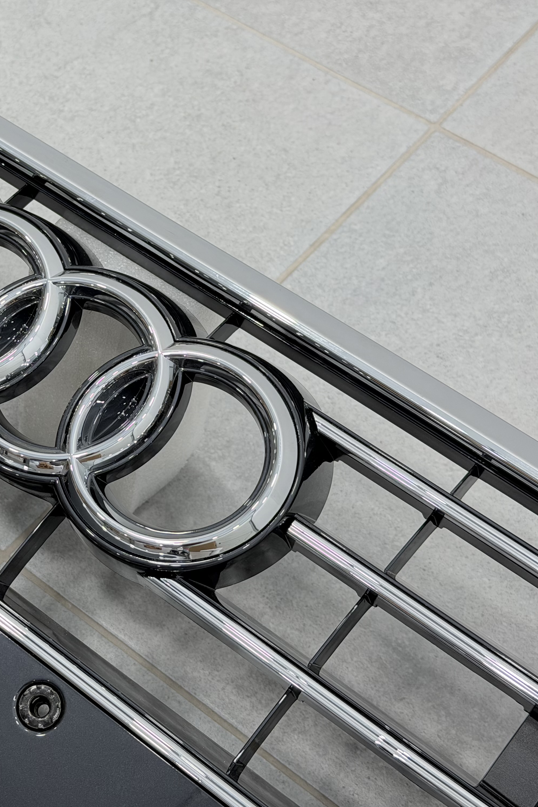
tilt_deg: -54.3
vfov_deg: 30.1
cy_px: 402
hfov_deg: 19.8
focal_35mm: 67
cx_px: 19
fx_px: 1502
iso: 50
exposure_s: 1/121
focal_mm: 6.76
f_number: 1.78
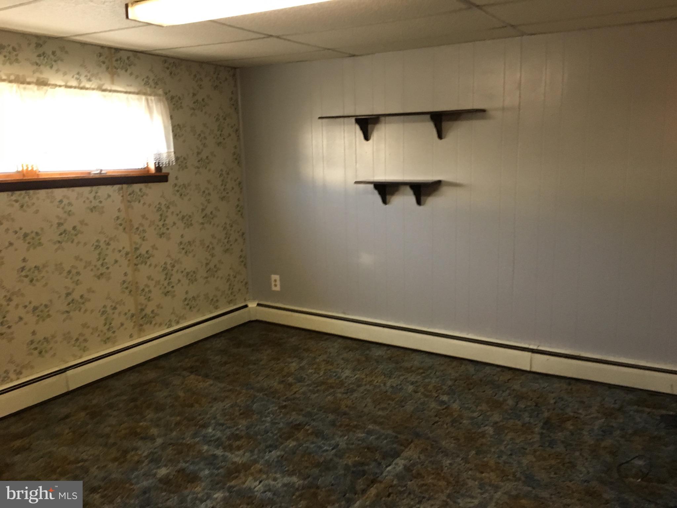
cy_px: 254
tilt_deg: -7.2
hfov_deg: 61.7
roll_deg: +0.5
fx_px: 567
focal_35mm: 29
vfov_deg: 48.2
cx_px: 338
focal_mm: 4.15
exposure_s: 1/24
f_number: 2.2
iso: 200
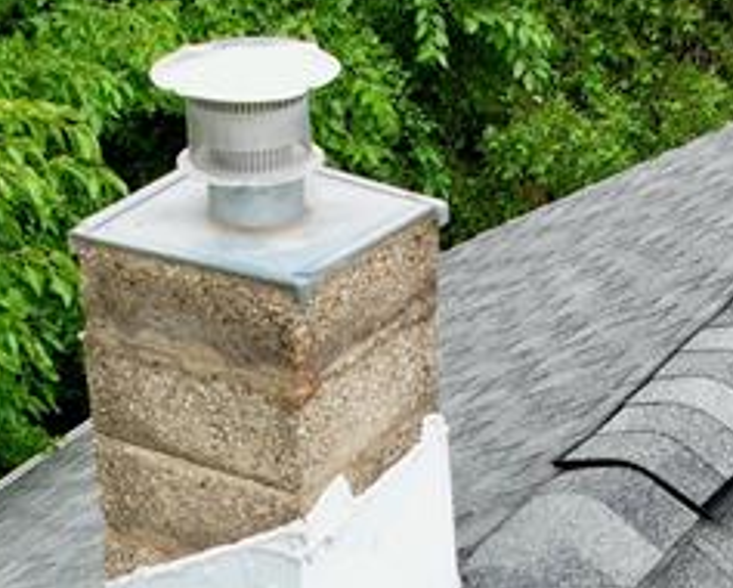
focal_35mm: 89
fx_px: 1932
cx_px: 353
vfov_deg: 16.4
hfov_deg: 21.5
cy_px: 758
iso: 100
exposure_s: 1/400
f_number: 2.8
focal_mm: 8.38
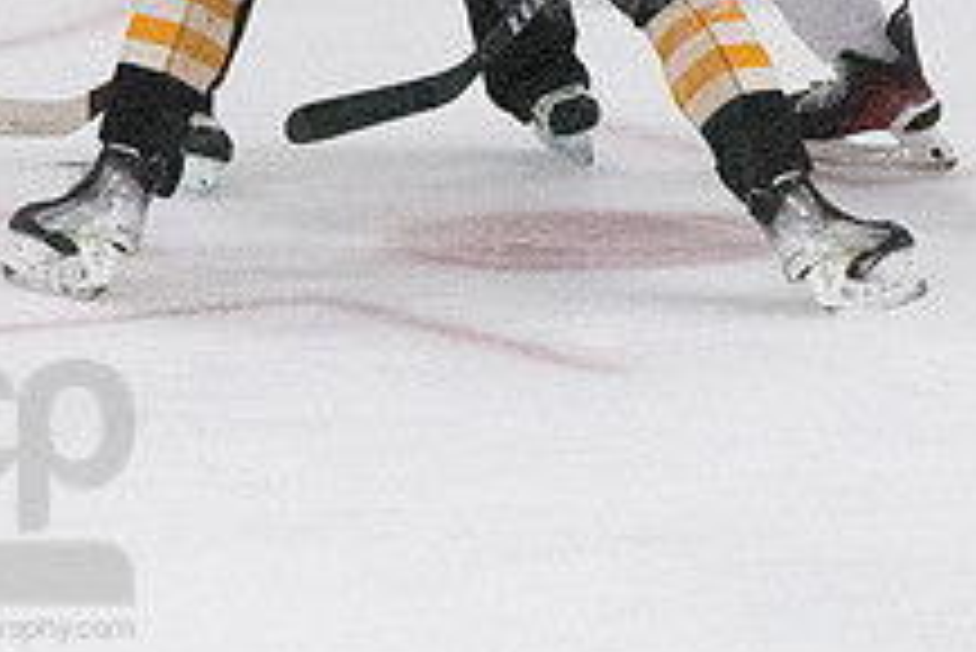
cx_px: 634
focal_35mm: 801
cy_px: -144
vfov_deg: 1.7
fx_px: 21730
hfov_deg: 2.6
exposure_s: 1/1600
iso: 8000
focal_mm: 200
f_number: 5
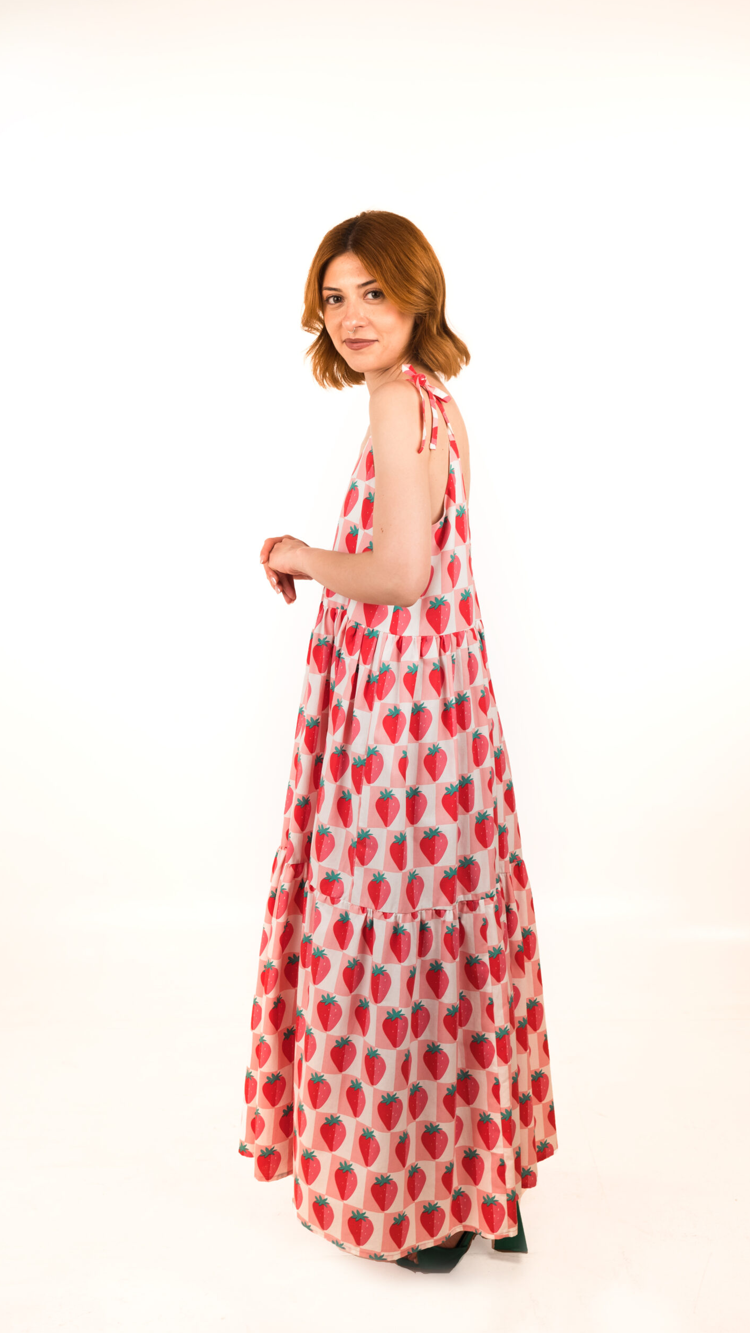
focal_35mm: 35
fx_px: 1238
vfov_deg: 56.6
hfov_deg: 33.7
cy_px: 672
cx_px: 388
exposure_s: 1/160
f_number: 4
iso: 500
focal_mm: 33
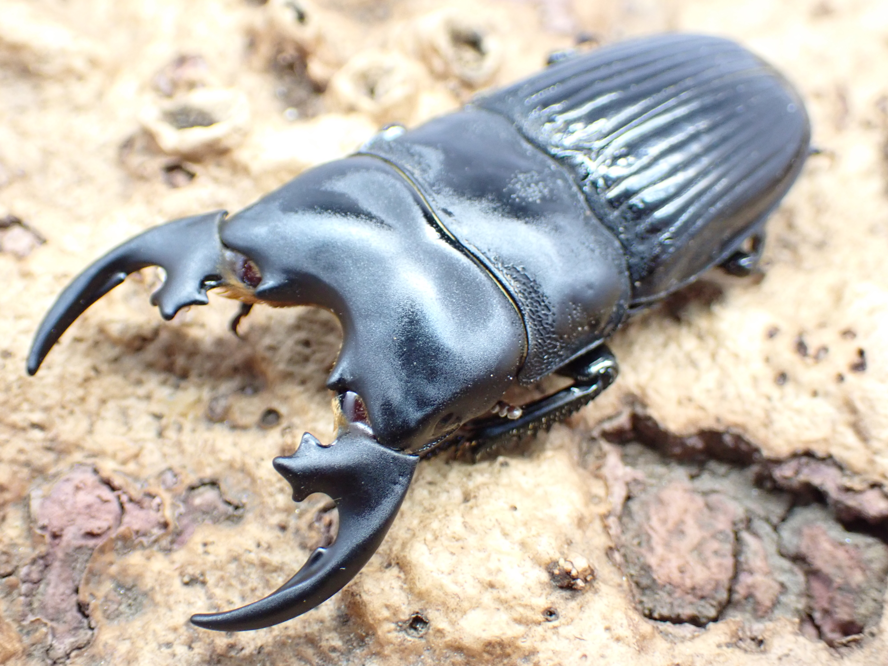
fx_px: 1283
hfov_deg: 38.2
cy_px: 333
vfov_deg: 29.1
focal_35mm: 50
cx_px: 444
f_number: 3.2
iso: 800
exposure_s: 1/80
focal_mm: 9.01
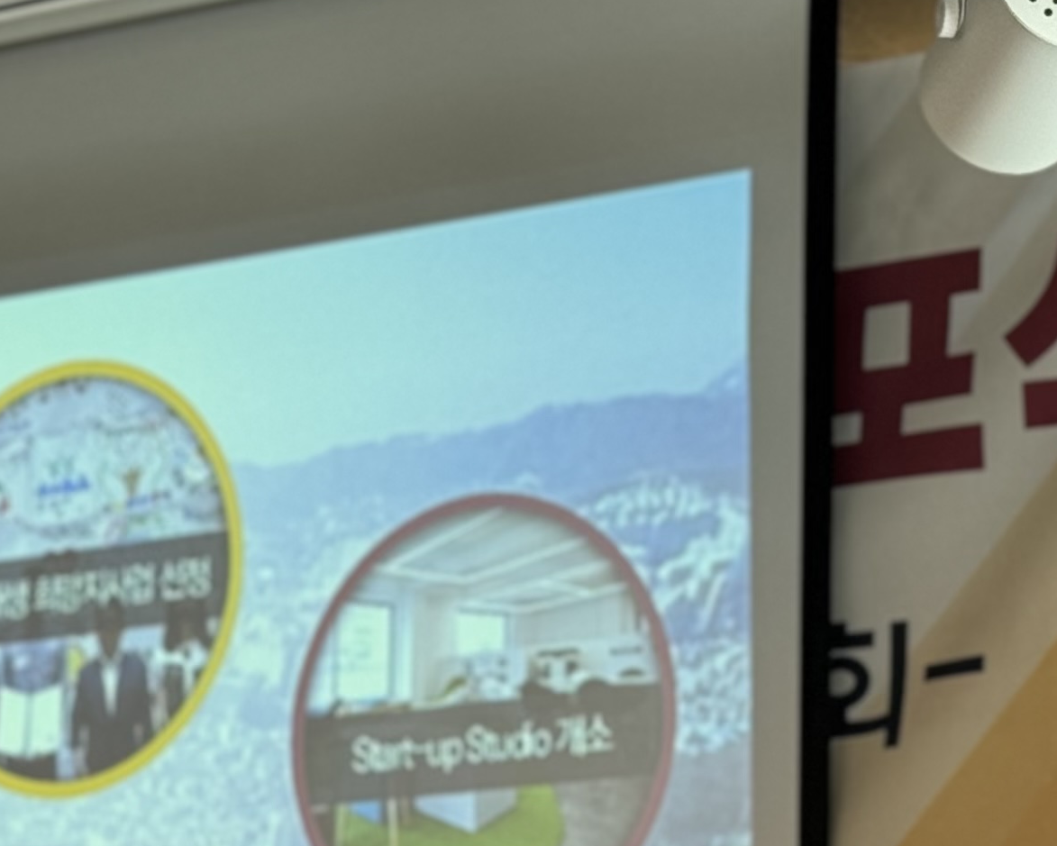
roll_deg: -0.4
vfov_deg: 9.4
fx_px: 5038
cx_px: 560
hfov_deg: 12.0
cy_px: 1133
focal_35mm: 161
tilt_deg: +5.1
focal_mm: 6.76
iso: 80
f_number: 1.78
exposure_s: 1/120
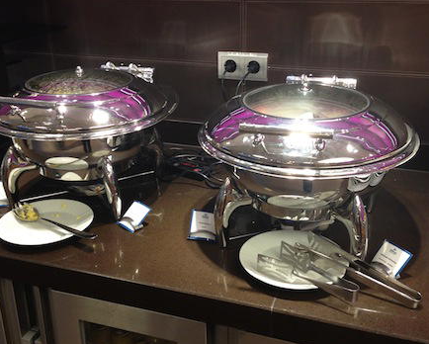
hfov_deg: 42.9
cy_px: 159
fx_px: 546
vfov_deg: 34.9
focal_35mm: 43
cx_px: 206
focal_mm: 4.13
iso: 64
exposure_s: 1/20
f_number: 2.4
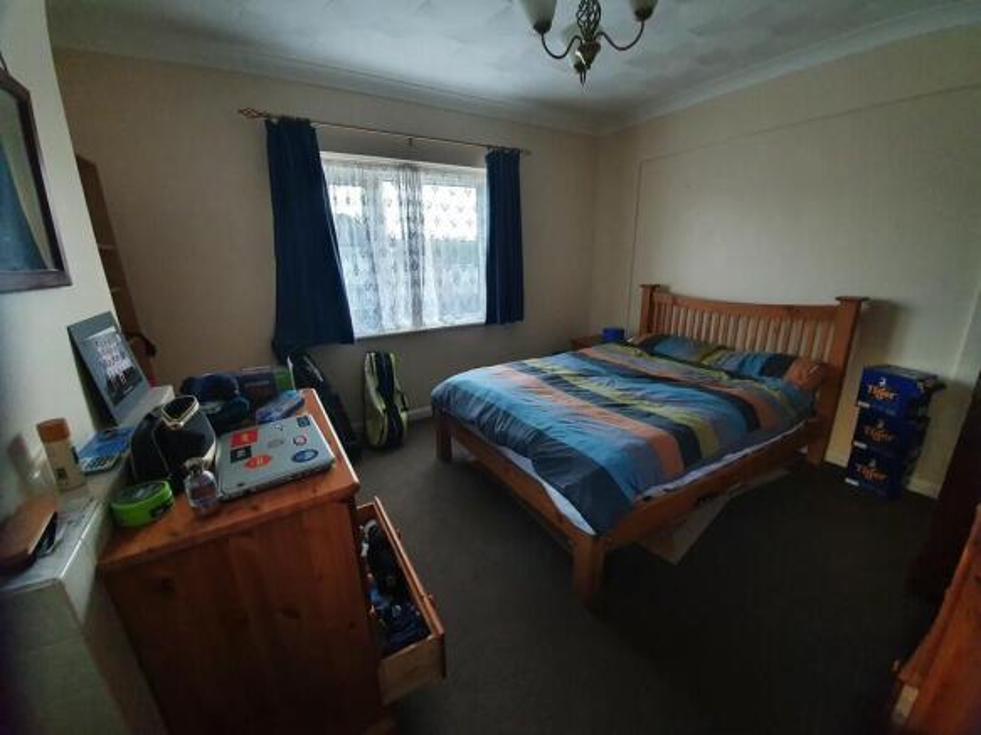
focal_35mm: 13
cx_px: 490
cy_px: 368
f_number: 2.2
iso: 400
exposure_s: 1/33
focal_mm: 1.8
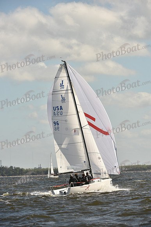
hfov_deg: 6.9
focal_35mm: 200
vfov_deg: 10.3
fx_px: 1257
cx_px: 76
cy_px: 114
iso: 250
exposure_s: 1/1250
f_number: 7.1
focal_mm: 200
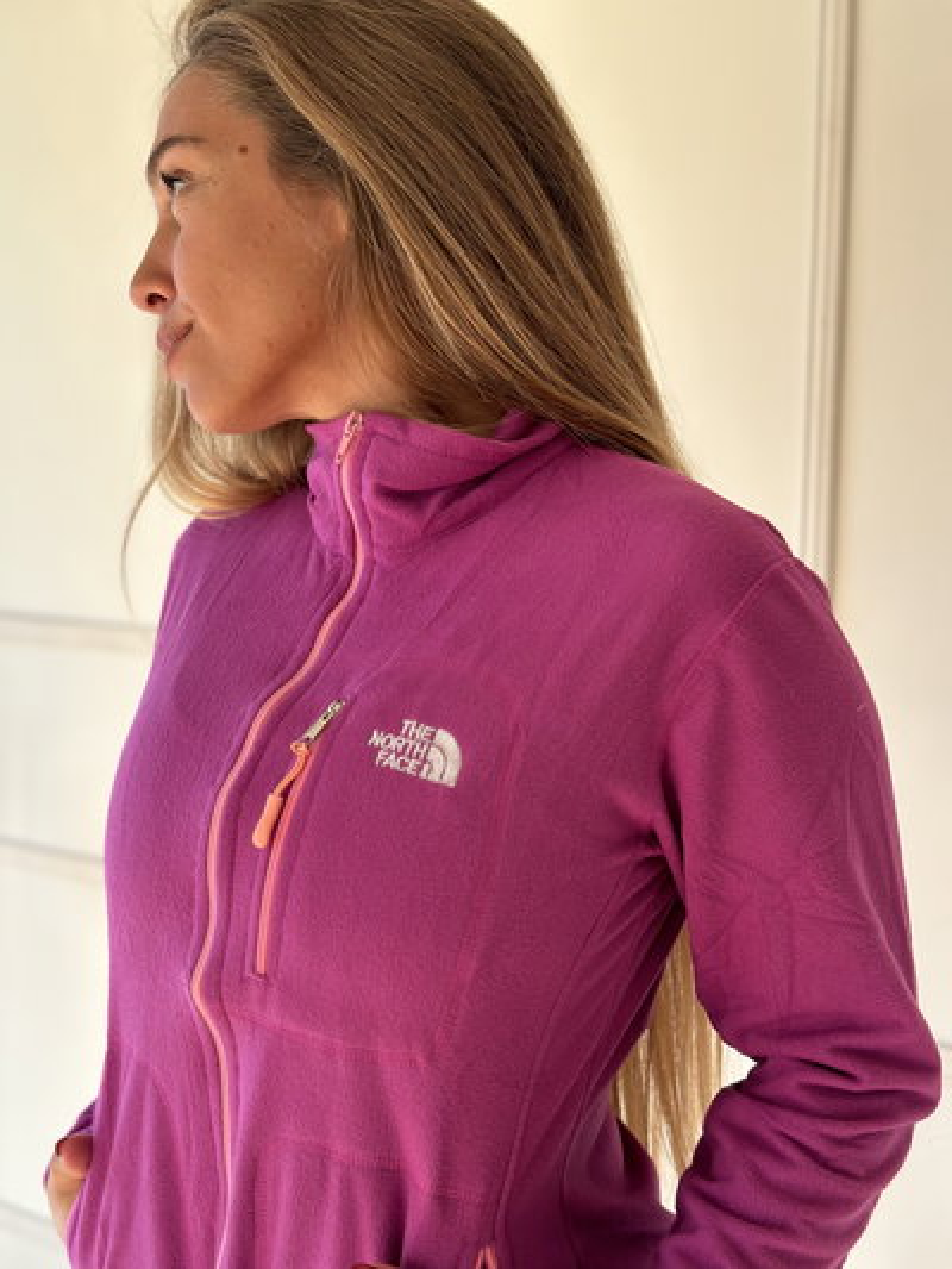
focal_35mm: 48
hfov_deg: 30.3
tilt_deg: -6.8
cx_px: 476
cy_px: 634
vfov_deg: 39.6
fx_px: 1759
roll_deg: -0.9
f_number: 1.78
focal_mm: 6.86
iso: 80
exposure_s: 1/175
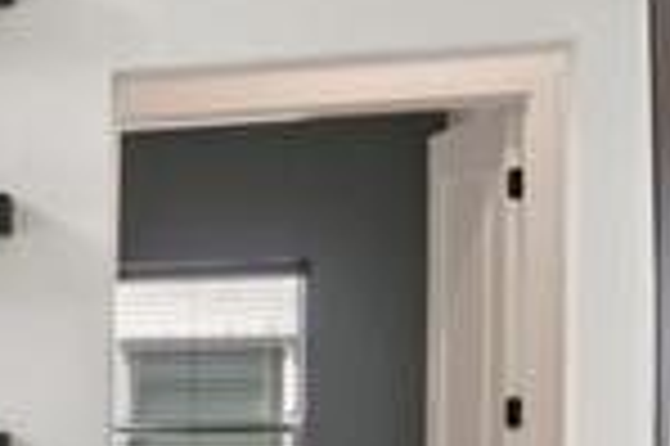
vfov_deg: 12.2
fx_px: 2045
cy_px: 496
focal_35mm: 110
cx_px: -1120
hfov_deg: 12.5
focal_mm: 16
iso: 400
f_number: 8
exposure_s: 1/100
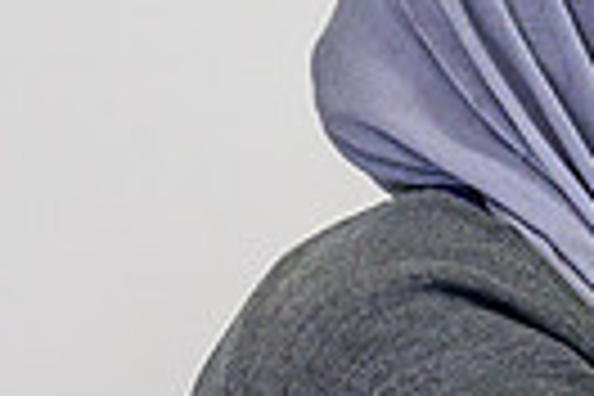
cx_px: 500
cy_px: 241
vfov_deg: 2.4
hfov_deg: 3.6
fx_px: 9355
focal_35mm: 567
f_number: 1.8
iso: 1600
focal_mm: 85
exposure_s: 1/640
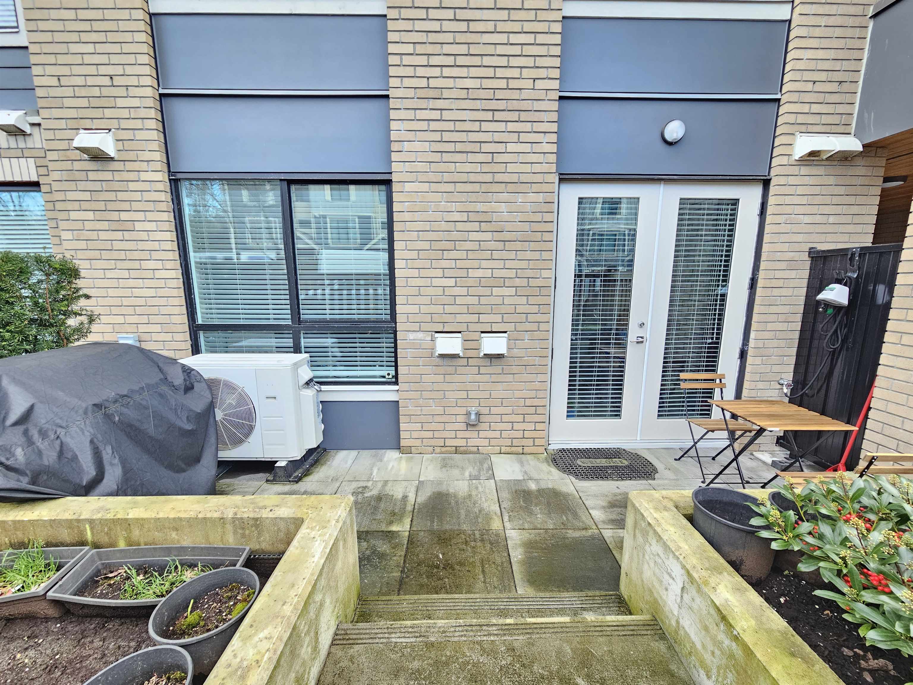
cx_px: 456
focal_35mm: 13
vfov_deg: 89.9
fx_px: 343
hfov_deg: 106.2
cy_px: 342
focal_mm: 2.2
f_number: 2.2
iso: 160
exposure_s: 1/60
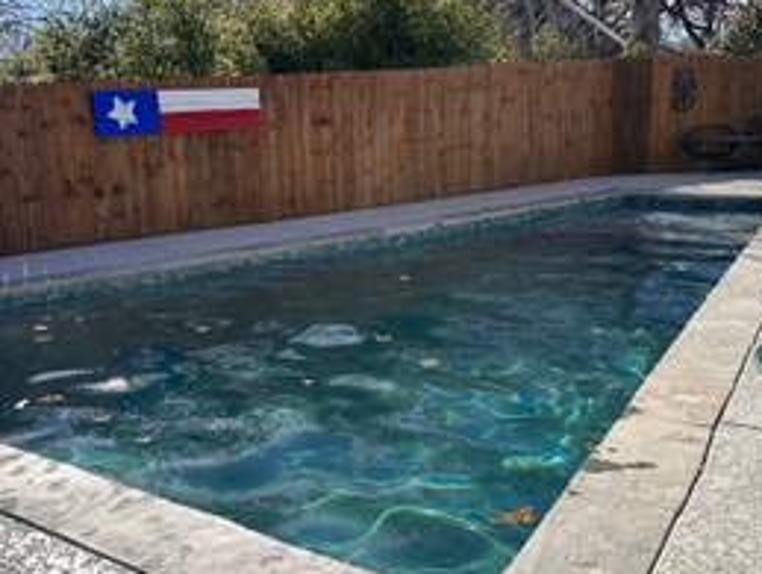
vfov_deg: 38.7
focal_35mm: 37
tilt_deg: -12.4
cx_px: 306
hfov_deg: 49.8
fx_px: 816
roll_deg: +2.2
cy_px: 268
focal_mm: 6.86
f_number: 1.78
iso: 80
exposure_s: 1/3155
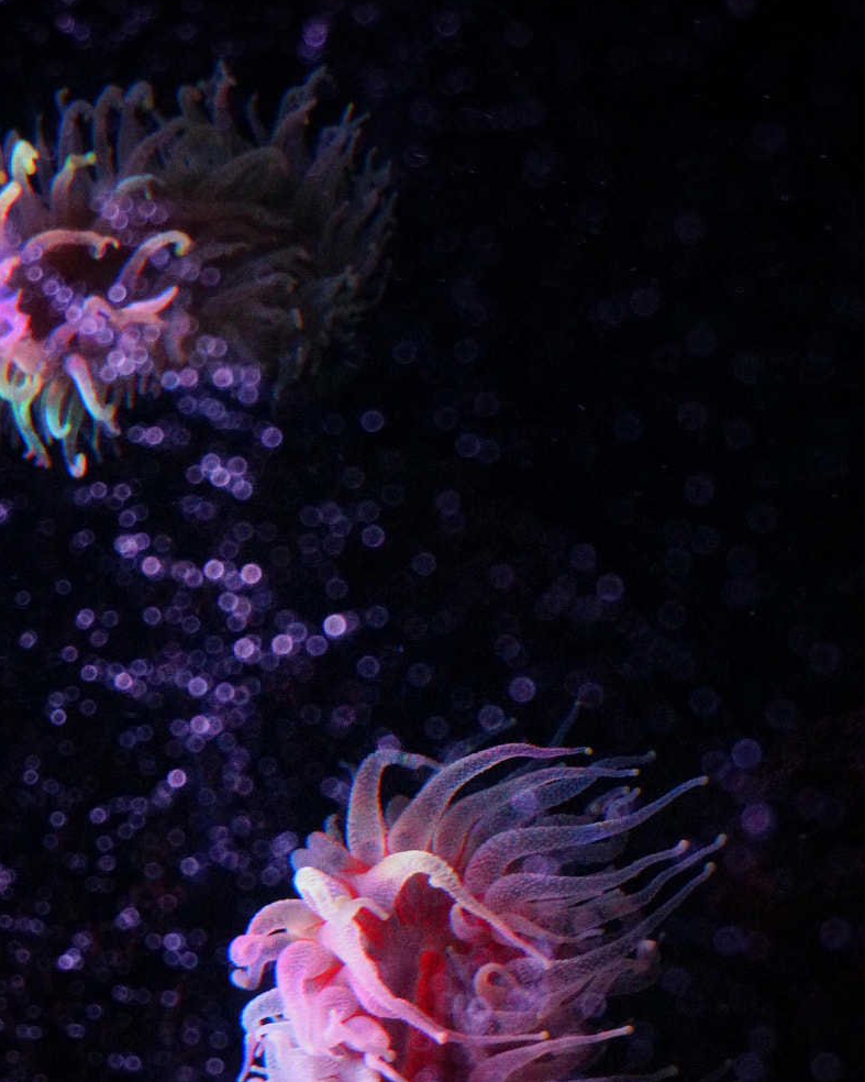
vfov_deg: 29.3
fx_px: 2048
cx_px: 405
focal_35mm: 64
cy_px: 744
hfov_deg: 23.8
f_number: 4.5
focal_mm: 28
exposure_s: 1/40
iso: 3200
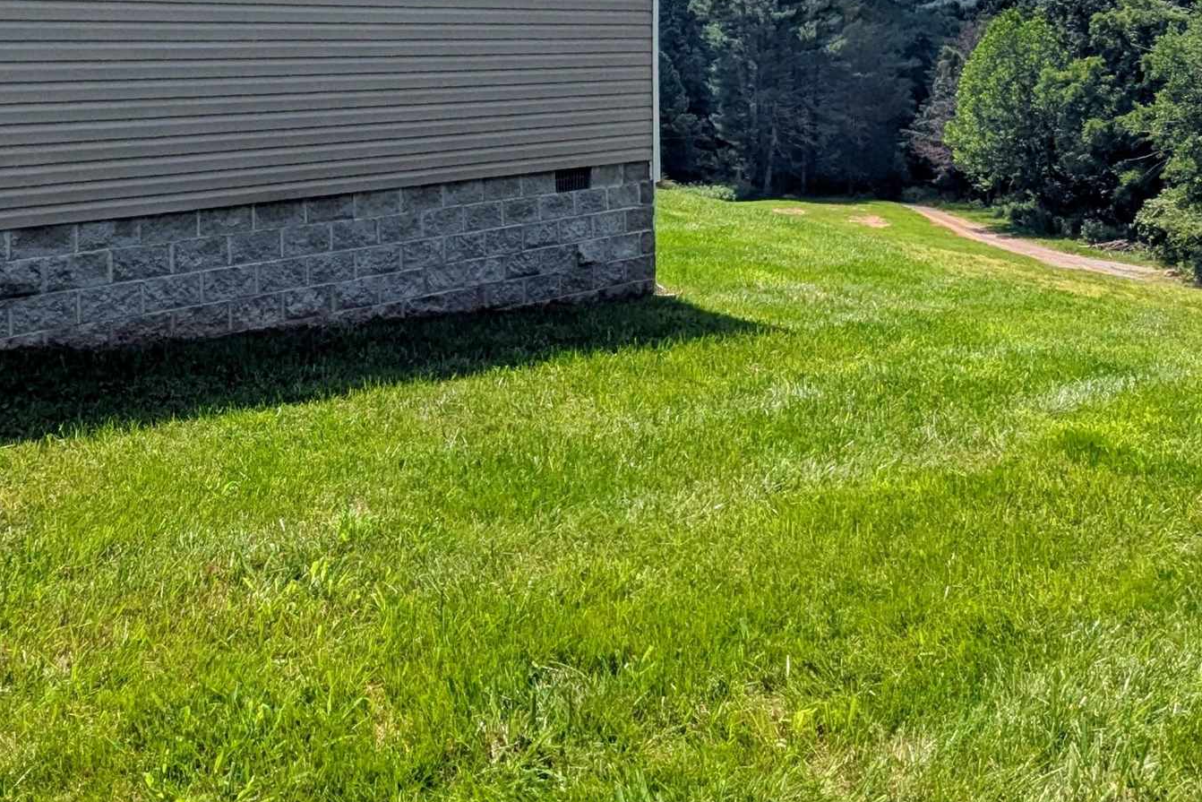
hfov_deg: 50.3
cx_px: 466
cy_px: 50
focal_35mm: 38
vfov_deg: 32.9
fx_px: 1269
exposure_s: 1/3175
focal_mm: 2.35
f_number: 2.2
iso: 49
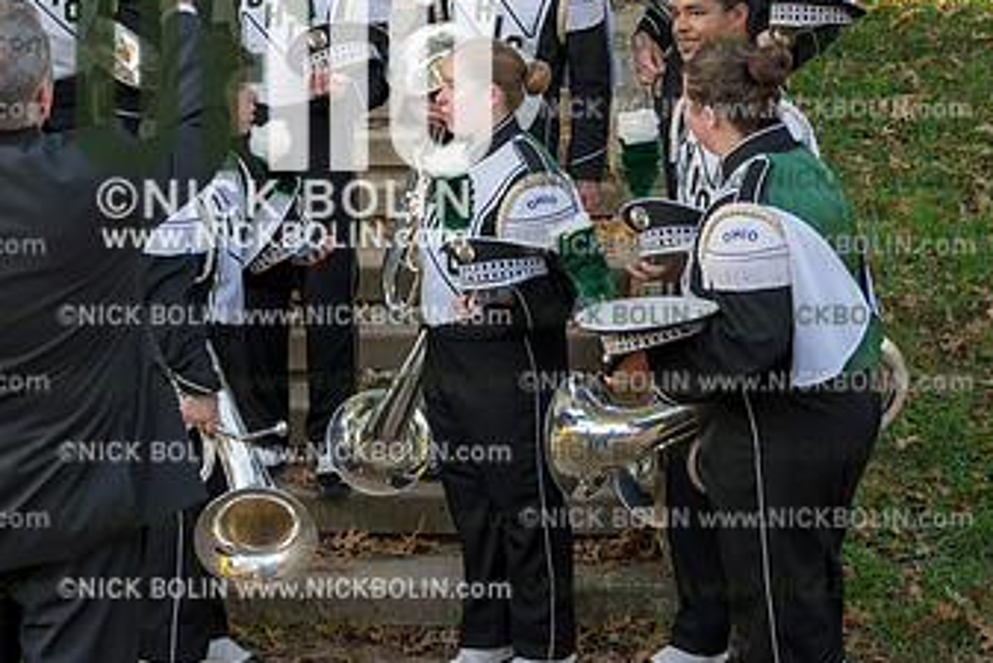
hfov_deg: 24.8
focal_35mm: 81
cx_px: 283
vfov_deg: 16.7
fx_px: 2235
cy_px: 110
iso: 125
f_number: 4
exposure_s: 1/80
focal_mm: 47
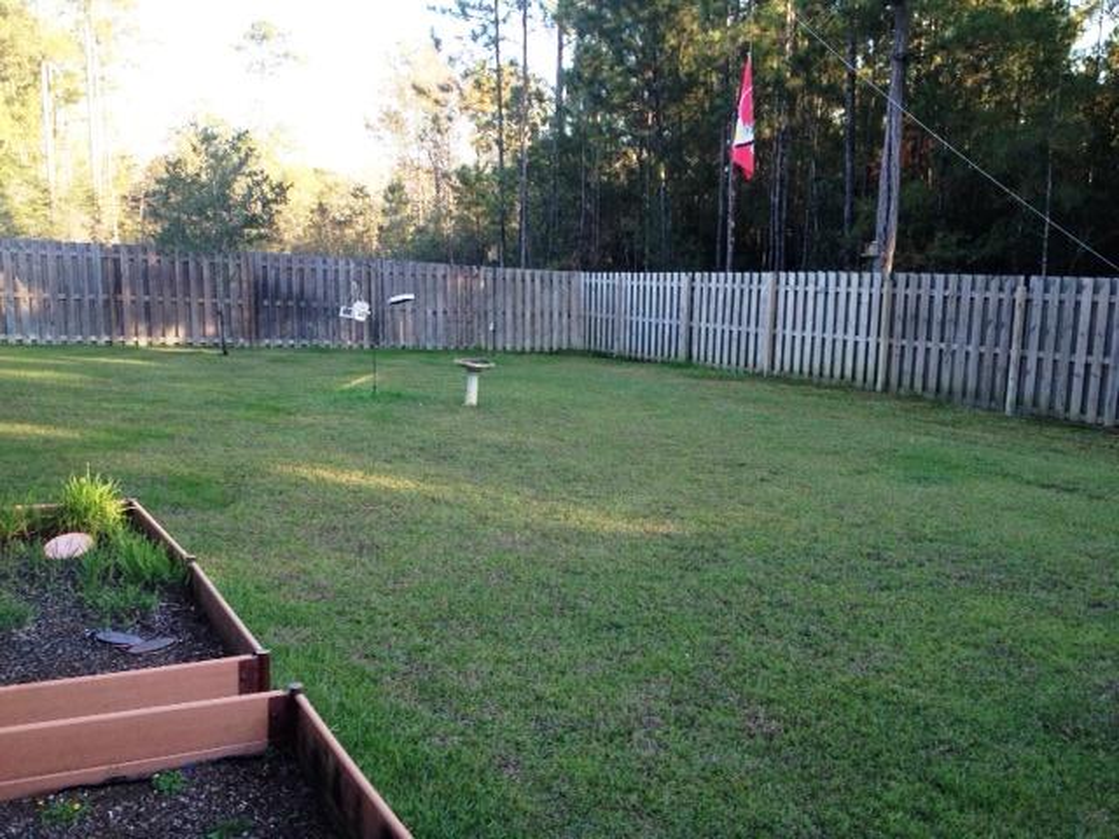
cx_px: 560
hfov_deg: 52.6
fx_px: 1131
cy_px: 420
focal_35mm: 35
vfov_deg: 40.7
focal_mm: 4.28
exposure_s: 1/128
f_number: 2.4
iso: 50
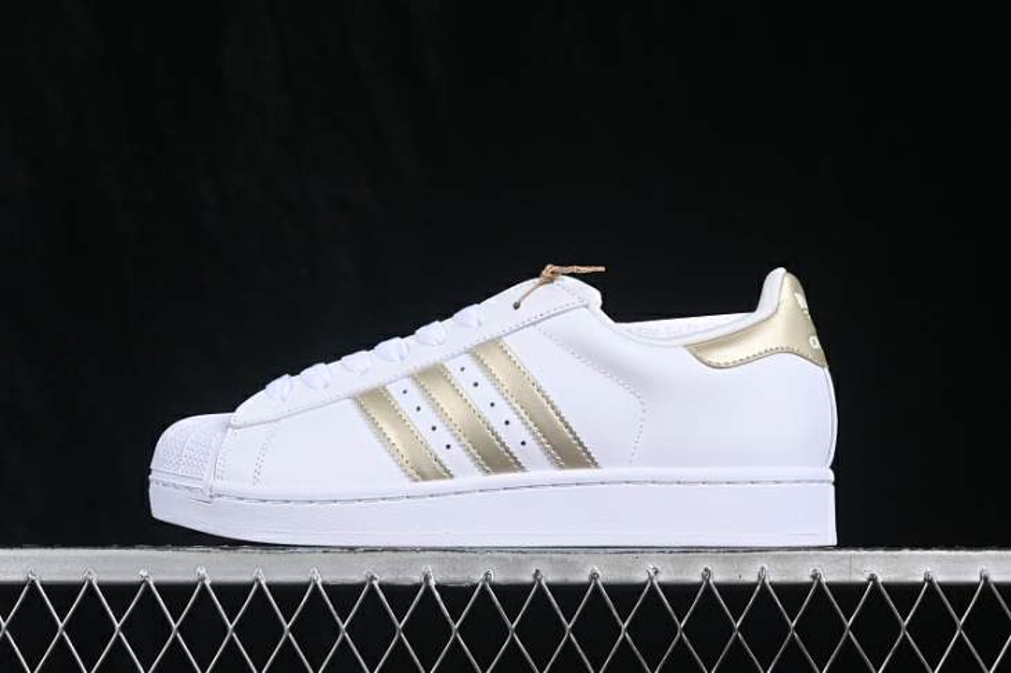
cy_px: 336
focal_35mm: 75
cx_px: 506
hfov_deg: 27.0
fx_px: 2105
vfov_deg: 18.2
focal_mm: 50
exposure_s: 1/80
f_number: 8
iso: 160
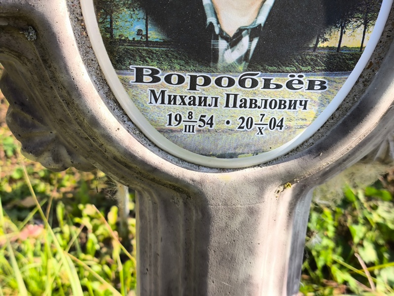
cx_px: 197
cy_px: 148
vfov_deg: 29.1
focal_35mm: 50
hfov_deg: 38.2
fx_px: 569
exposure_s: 1/411
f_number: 1.7
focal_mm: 4.71
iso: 50
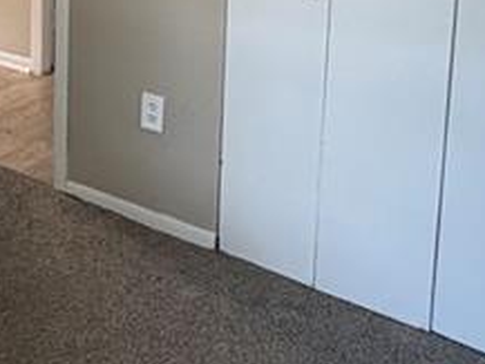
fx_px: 925
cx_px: -127
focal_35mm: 66
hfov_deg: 25.7
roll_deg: +1.5
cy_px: -98
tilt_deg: -10.6
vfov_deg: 20.5
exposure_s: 1/60
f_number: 2.2
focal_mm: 2.22
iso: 250
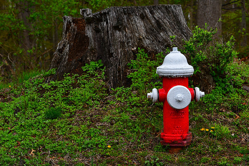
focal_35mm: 138
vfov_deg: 9.9
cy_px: 83
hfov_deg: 14.9
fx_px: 955
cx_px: 124
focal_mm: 92
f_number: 6.3
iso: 200
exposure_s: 1/125
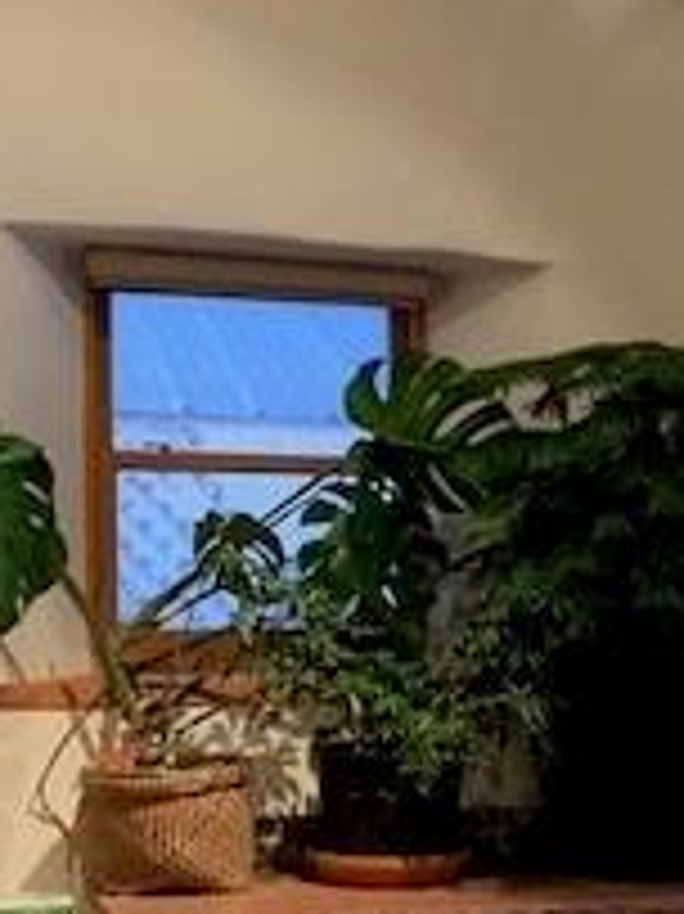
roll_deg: +0.0
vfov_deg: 23.6
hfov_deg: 17.5
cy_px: 693
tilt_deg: -1.7
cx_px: 698
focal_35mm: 82
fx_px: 2163
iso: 400
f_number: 1.8
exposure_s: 1/40
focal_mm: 4.25
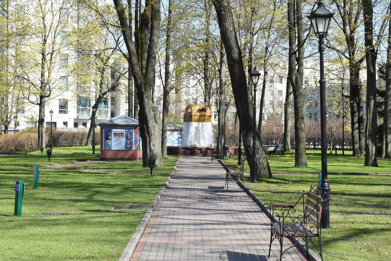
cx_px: 196
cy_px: 130
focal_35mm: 82
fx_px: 896
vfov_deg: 16.6
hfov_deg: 24.6
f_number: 11
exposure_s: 1/500
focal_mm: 55
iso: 800
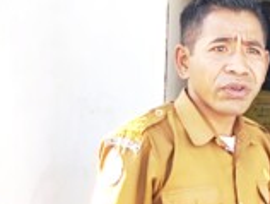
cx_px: 472
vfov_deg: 9.8
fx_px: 1187
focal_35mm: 152
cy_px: 86
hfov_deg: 12.0
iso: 50
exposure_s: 1/114
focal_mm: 6.18
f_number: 1.65
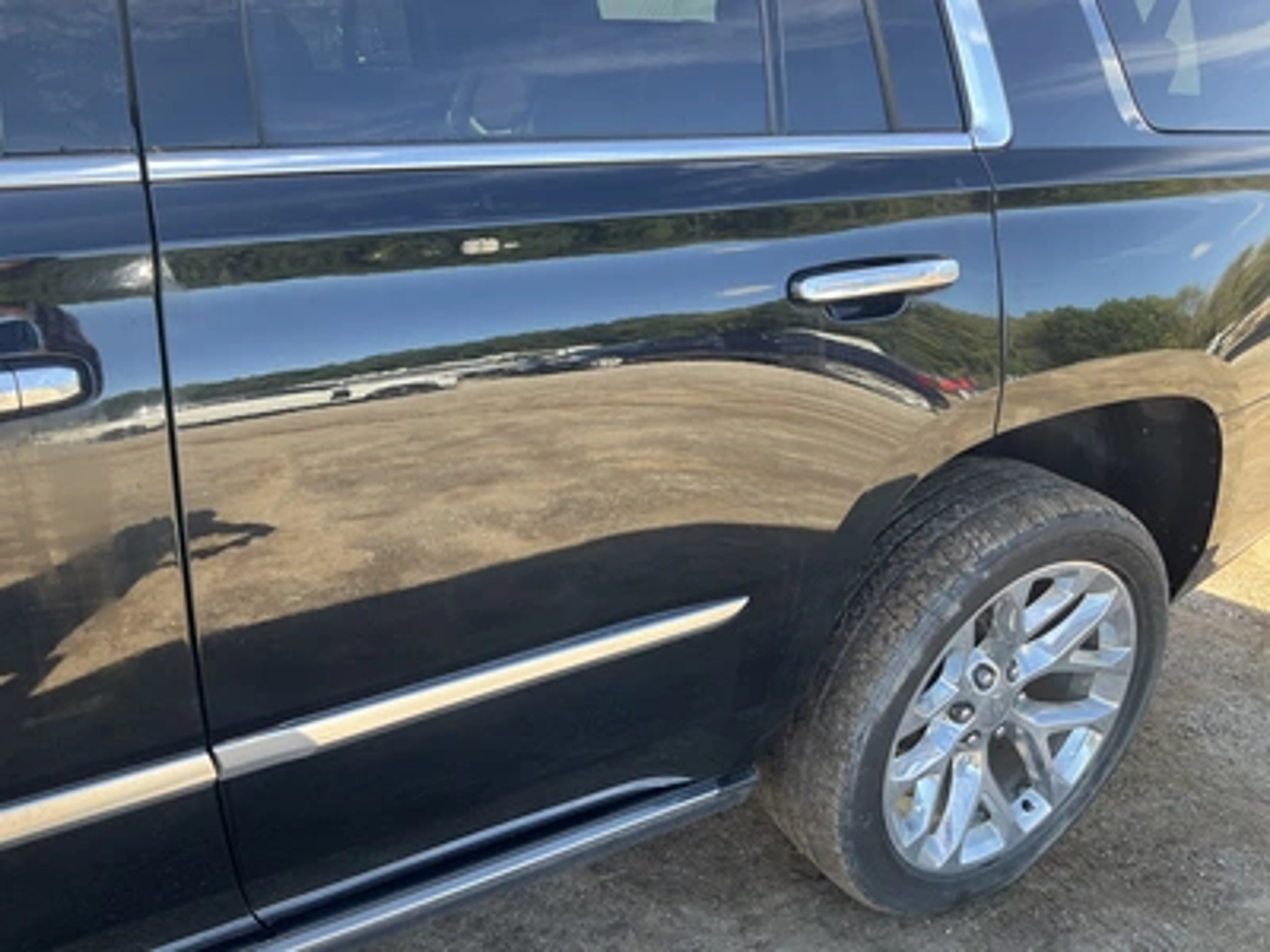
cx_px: 635
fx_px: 1064
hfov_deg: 61.7
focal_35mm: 29
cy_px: 476
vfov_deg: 48.2
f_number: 1.8
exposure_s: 1/122
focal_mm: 3
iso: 25
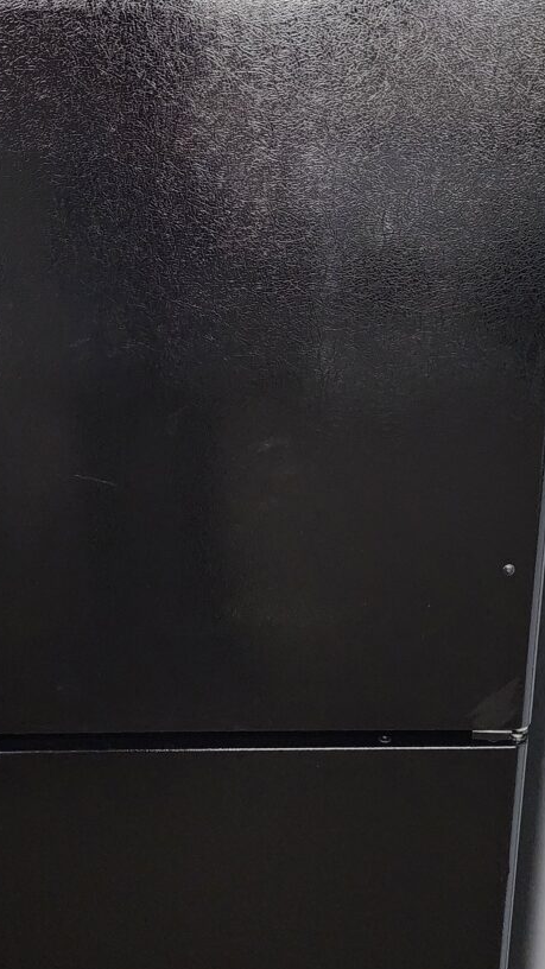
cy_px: 374
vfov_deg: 47.0
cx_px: 170
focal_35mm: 43
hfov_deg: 27.5
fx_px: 1105
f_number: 1.8
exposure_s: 1/120
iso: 800
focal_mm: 6.4
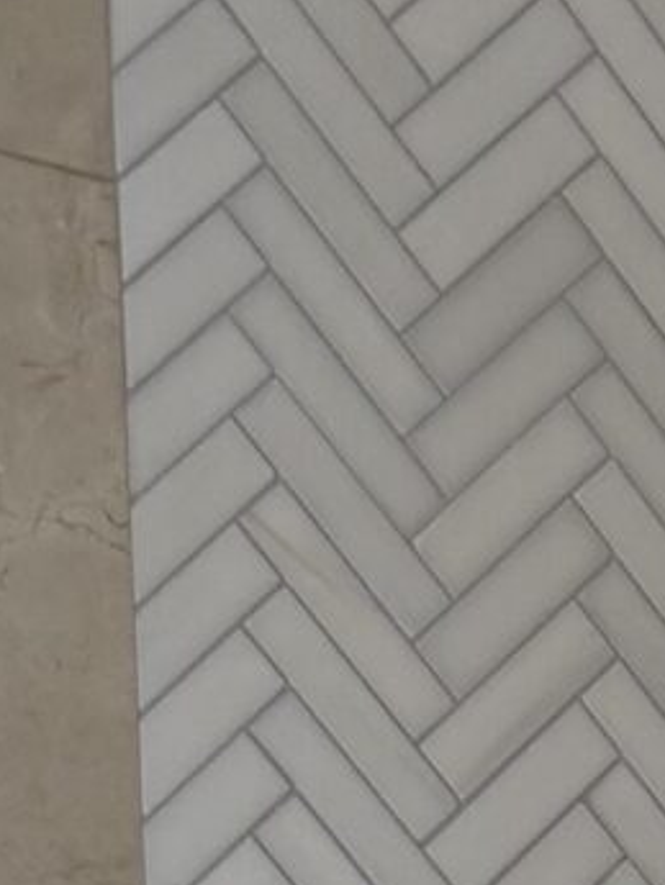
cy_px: 3055
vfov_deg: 8.4
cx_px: 1466
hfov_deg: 7.9
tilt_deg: -7.5
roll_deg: +0.9
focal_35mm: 178
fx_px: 4557
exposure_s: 1/60
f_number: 1.78
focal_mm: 6.76
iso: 160
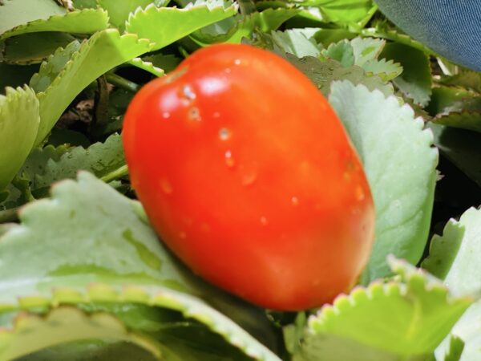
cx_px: 240
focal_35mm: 52
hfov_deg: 36.8
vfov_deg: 28.0
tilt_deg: -23.0
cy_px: 180
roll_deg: -1.2
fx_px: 723
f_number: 2
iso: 20
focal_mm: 6
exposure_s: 1/384
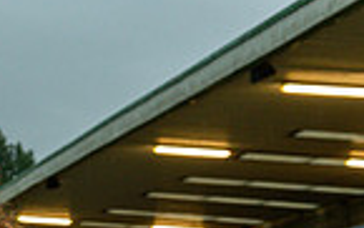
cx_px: -233
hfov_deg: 12.1
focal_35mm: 163
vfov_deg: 7.7
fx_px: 1619
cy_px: 469
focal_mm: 40
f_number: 4.5
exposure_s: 1/100
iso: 1600
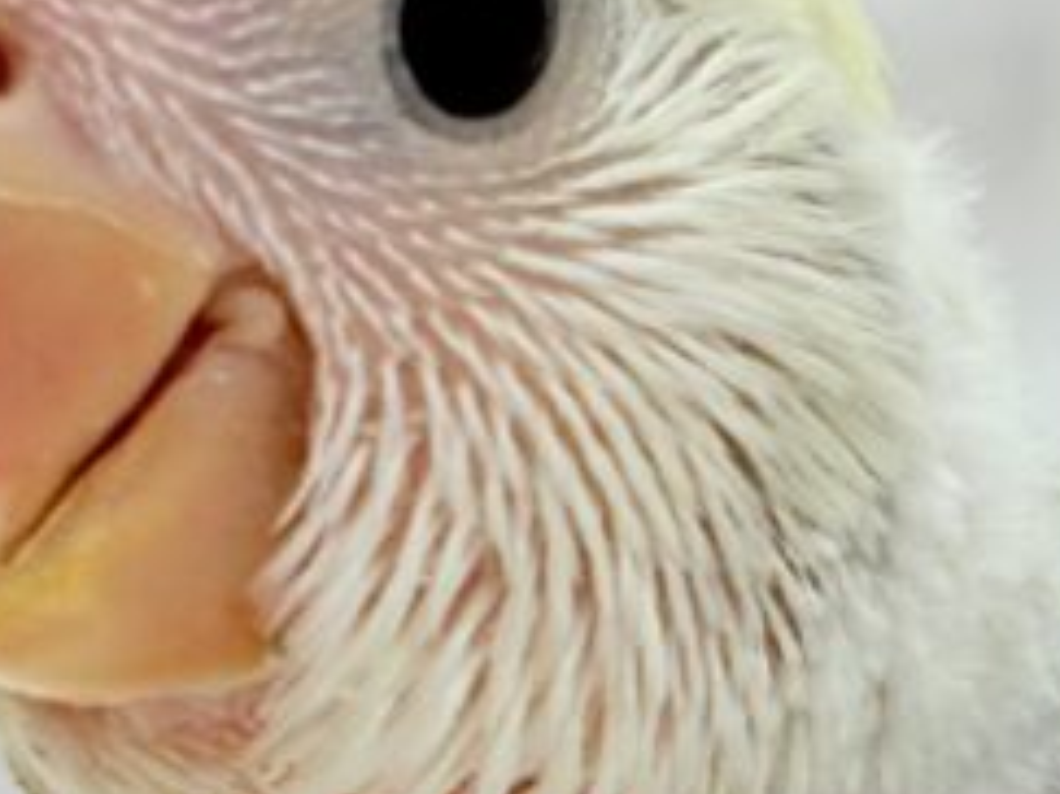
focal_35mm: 257
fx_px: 7866
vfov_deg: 5.8
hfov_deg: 7.7
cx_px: 1091
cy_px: 934
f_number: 1.6
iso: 50
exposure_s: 1/100
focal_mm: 5.96
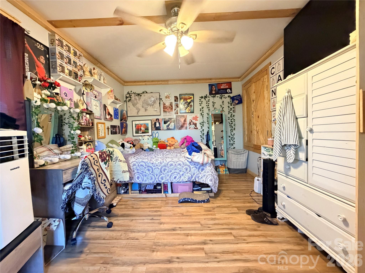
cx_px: 182
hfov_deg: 102.1
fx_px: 148
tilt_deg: -2.4
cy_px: 136
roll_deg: +2.2
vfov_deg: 85.7
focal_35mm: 14
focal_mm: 2.22
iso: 1000
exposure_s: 1/60
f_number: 2.2
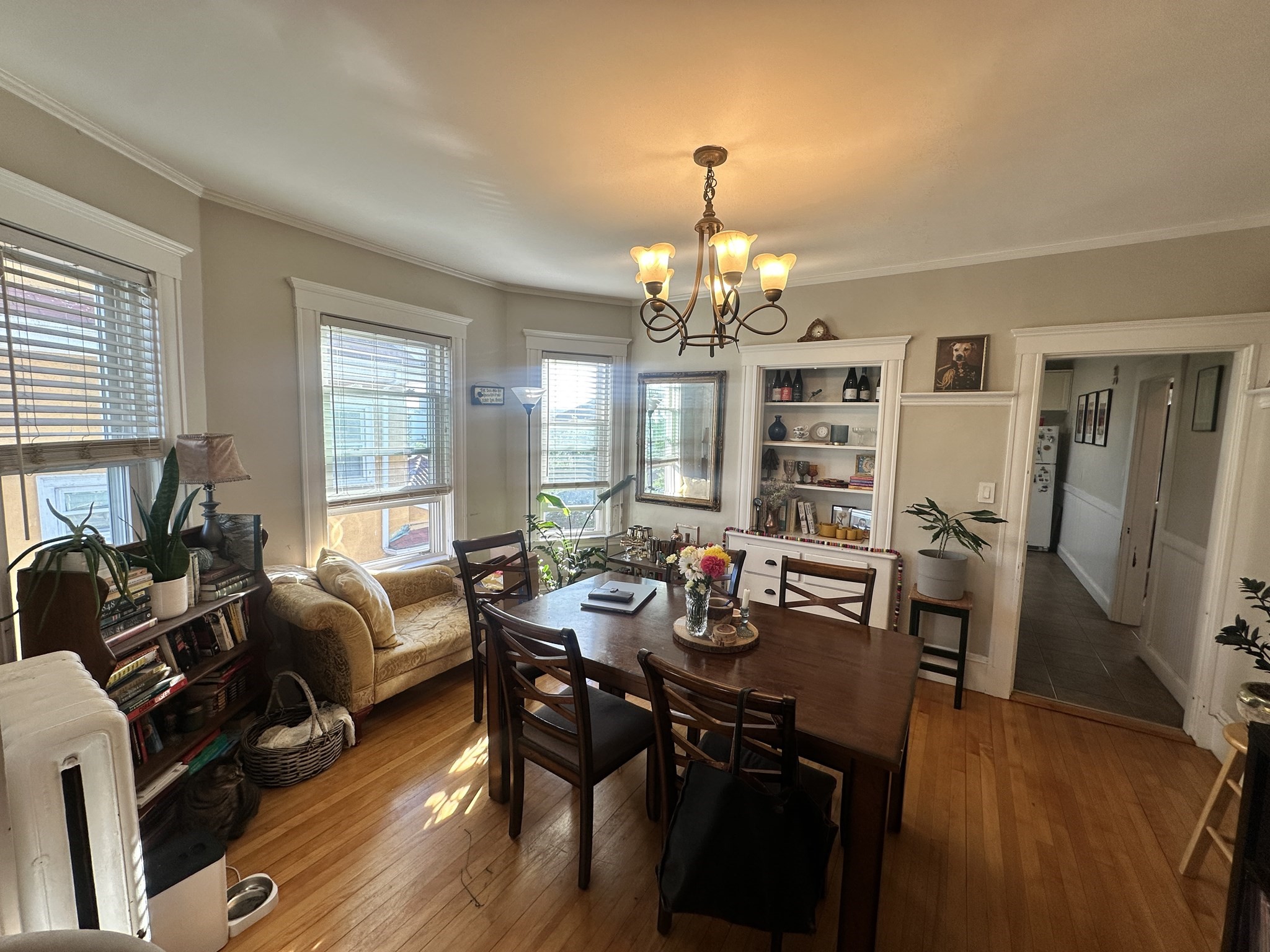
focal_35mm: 14
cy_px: 476
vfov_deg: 85.7
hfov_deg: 102.1
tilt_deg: -5.3
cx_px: 635
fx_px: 514
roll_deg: -2.1
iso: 64
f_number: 2.2
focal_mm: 2.22
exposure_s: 1/120
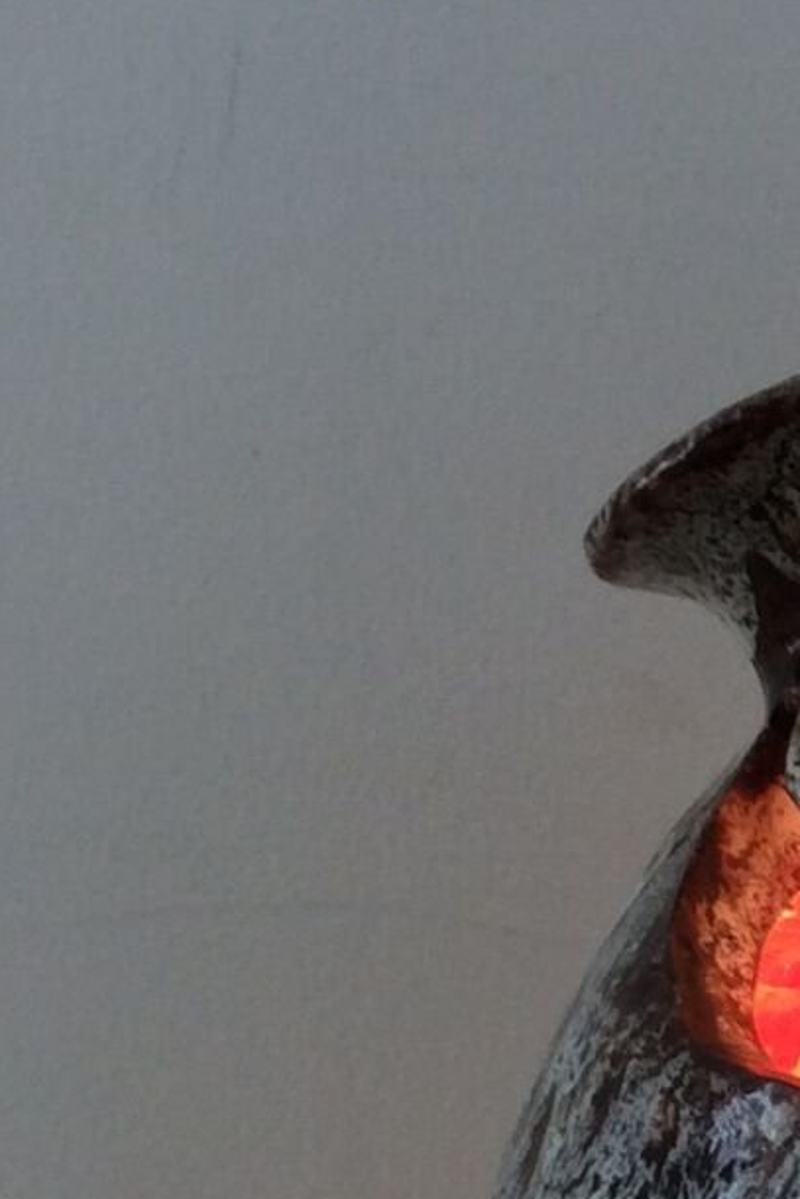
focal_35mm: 109
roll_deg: -1.3
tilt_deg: -2.7
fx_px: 3631
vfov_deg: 18.1
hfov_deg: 11.7
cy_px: 1323
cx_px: 1419
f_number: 2.4
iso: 32
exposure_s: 1/25
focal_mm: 3.3
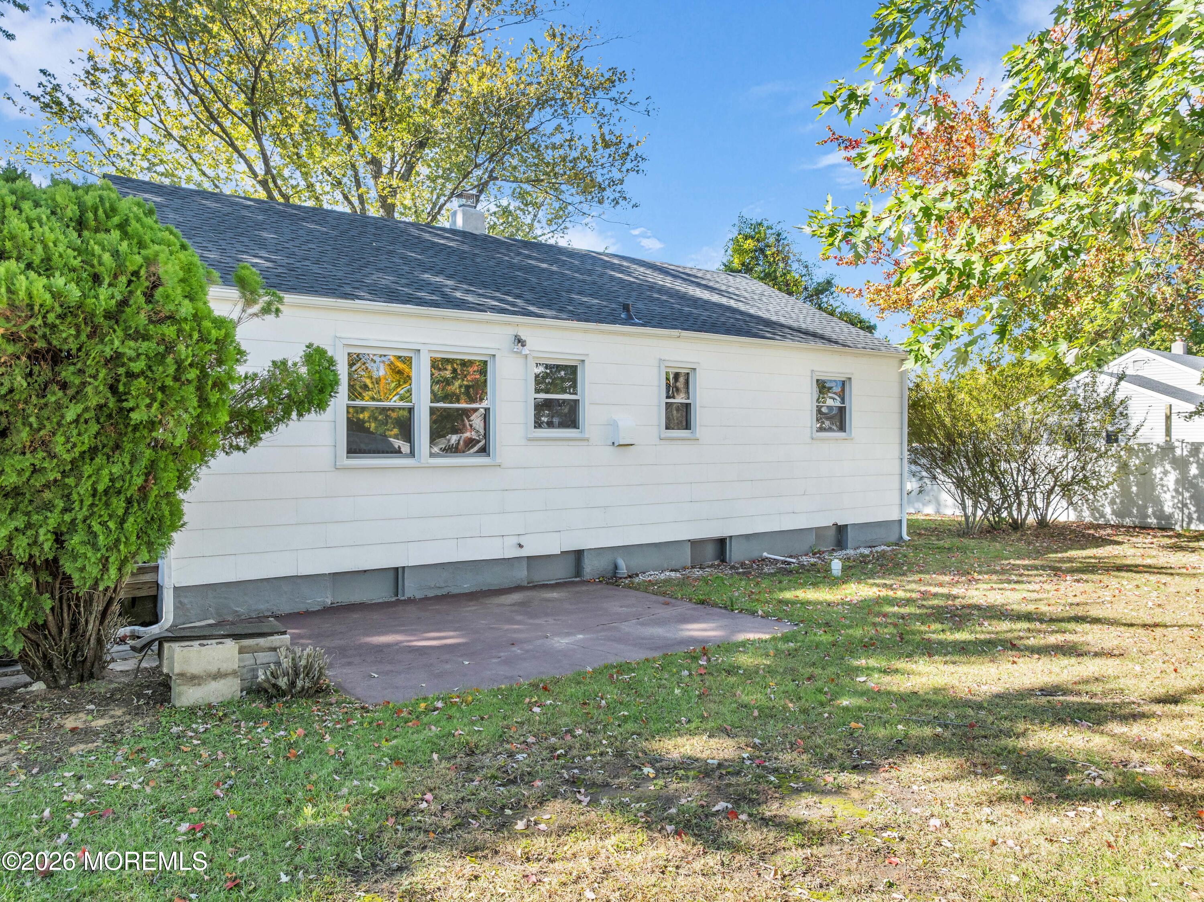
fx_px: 834
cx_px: 602
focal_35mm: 24
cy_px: 451
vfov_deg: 56.8
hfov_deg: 71.6
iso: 160
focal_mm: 12.29
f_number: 2.8
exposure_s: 1/800
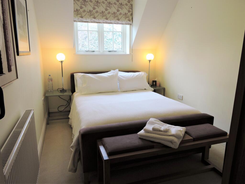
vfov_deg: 56.8
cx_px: 122
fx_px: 170
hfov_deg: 71.6
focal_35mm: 24
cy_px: 92
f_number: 3.3
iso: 100
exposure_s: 1/30
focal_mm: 4.3
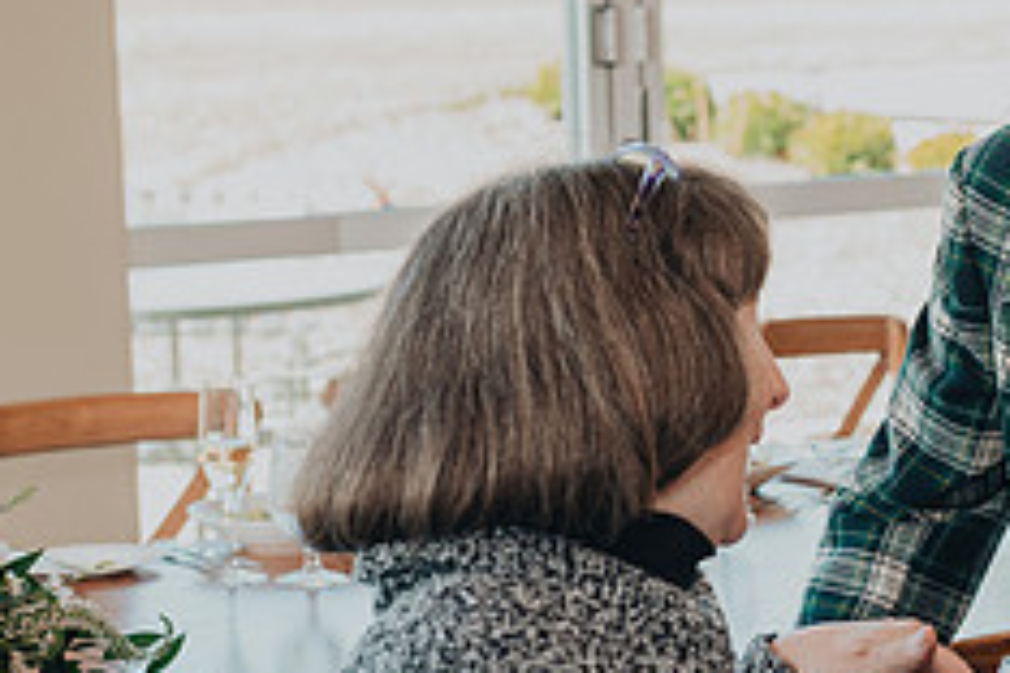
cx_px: 1131
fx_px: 3619
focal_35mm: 129
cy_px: 365
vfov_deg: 10.6
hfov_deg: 15.4
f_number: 4
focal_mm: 50
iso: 500
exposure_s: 1/200
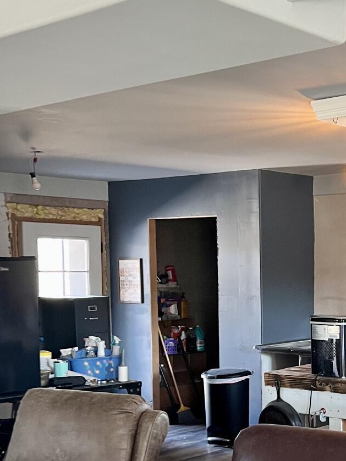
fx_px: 826
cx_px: 337
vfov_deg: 30.7
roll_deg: +1.0
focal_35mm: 62
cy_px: 343
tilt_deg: -4.9
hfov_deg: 22.8
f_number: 1.5
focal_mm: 5.7
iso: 200
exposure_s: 1/60
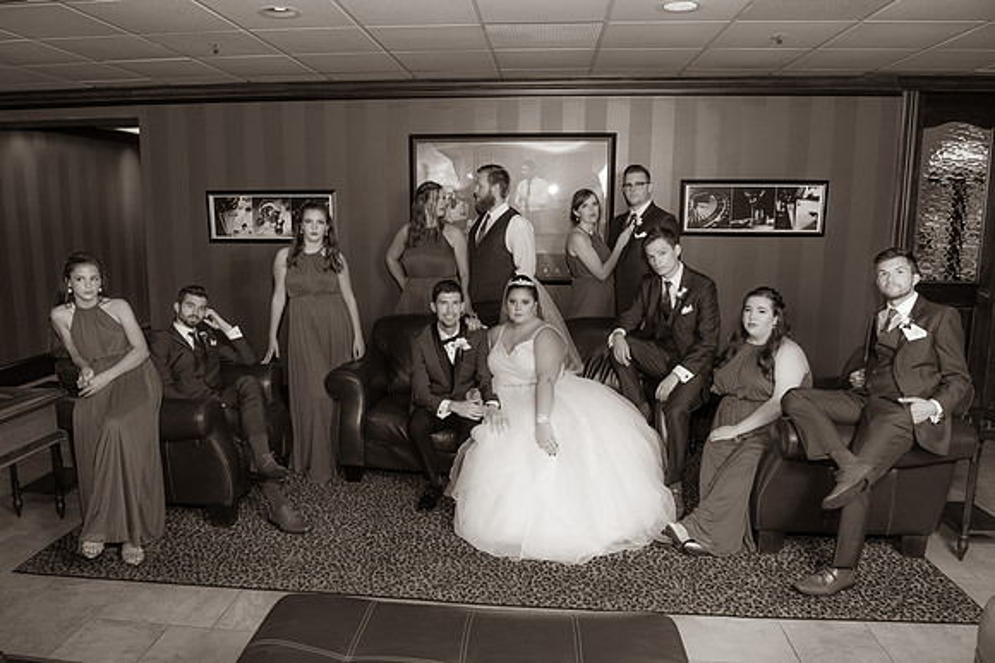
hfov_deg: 70.5
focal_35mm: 25
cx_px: 480
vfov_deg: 50.4
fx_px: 704
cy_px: 331
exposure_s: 1/45
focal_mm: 24
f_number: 4.8
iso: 400
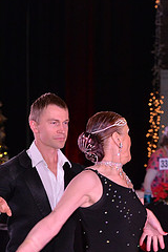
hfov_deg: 4.2
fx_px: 2282
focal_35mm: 326
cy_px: 299
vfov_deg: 6.3
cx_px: 85
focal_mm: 135
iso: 2000
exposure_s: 1/250
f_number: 7.1
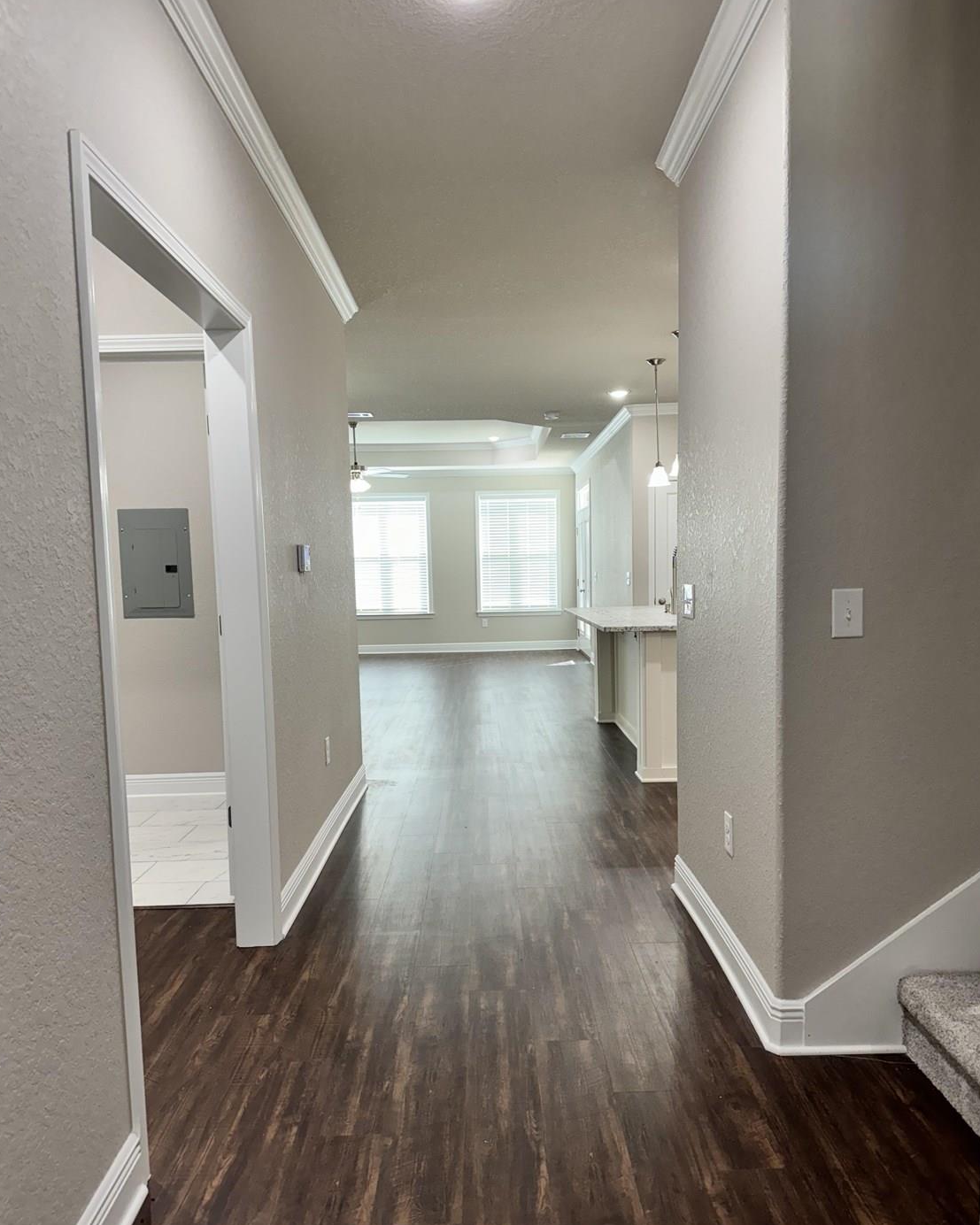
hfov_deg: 54.9
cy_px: 657
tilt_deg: -6.1
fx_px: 943
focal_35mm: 26
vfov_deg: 66.0
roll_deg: +0.8
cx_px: 497
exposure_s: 1/120
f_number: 1.78
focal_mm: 6.76
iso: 200
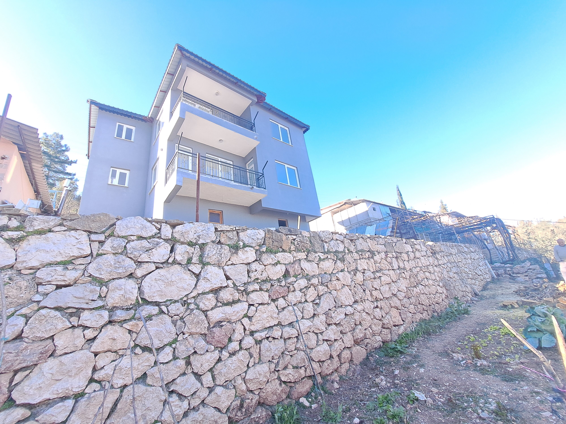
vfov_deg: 89.9
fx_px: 213
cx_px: 283
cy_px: 212
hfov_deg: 106.2
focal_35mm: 13
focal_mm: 1.74
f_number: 2.2
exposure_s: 1/187
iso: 50
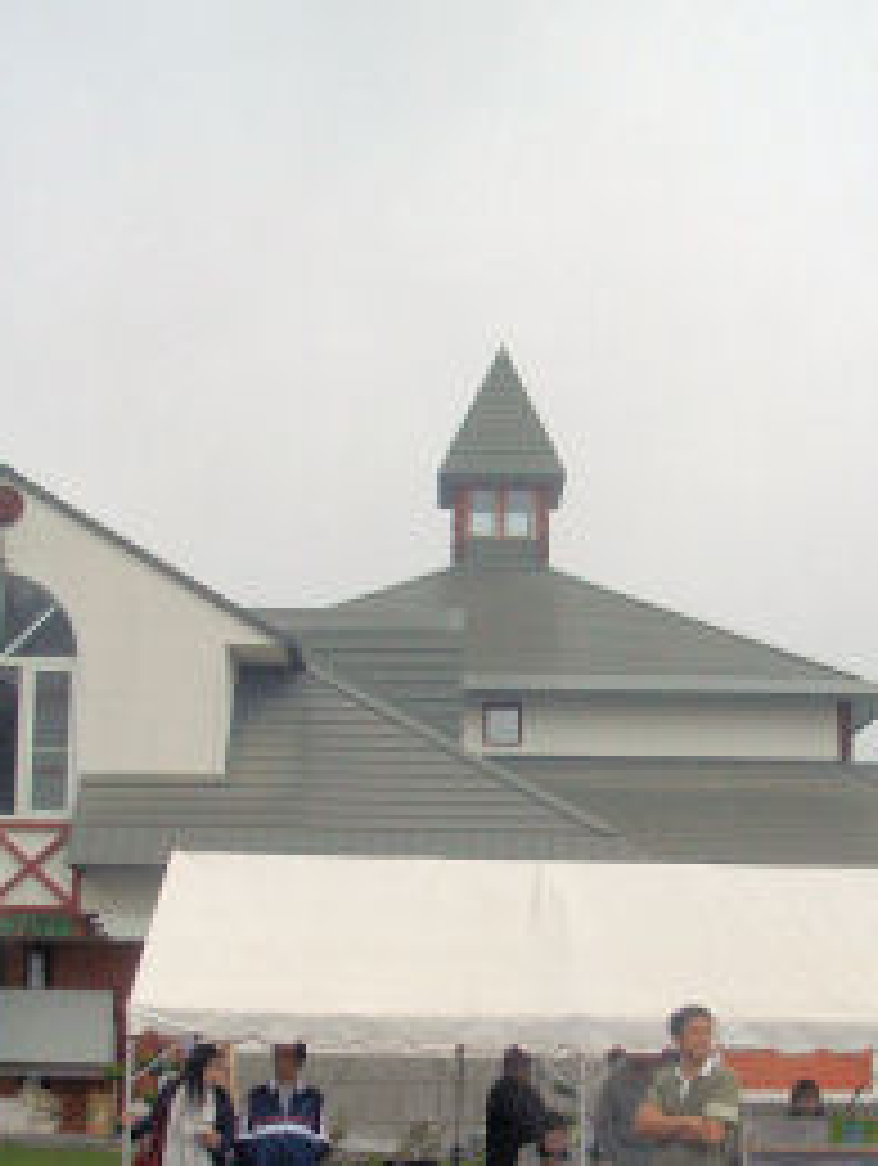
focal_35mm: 57
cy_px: 878
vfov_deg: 33.1
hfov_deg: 25.7
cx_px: 439
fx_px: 1923
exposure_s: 1/320
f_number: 4.3
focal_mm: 5.8
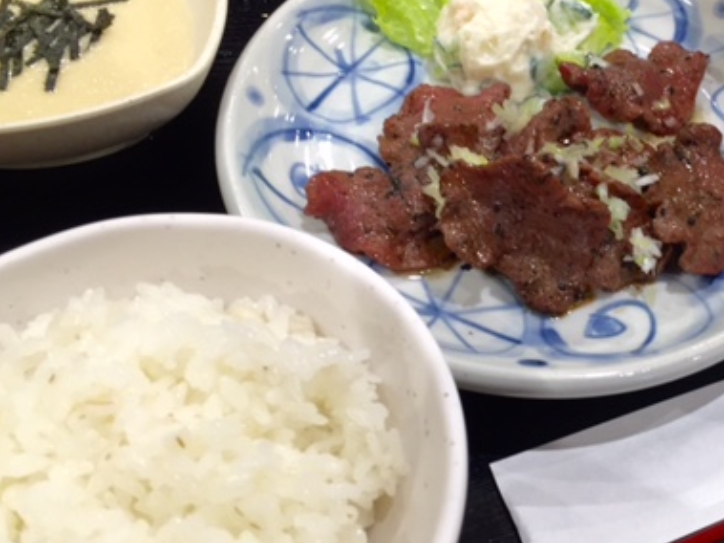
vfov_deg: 29.4
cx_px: 560
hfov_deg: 37.8
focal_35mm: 49
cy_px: 172
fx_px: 1025
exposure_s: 1/30
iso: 64
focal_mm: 4.15
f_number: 2.2
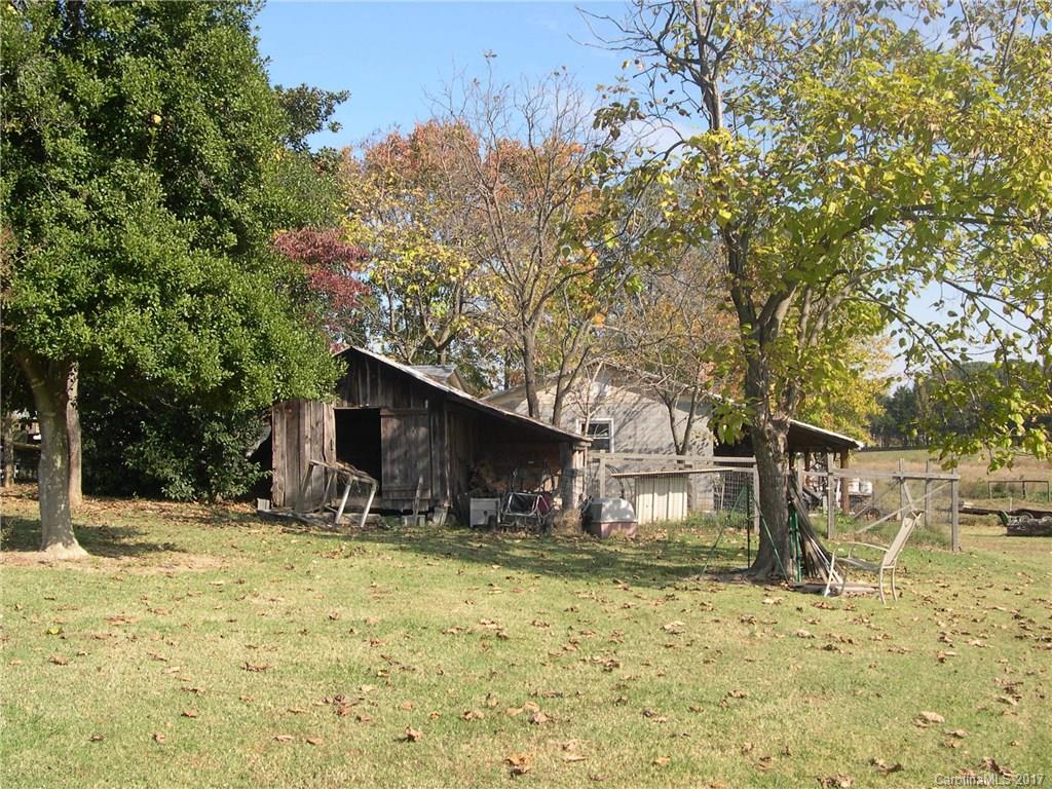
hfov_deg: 49.0
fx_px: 1155
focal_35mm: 38
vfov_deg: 37.7
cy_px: 394
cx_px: 526
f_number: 7.6
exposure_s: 1/98.7
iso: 100
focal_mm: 8
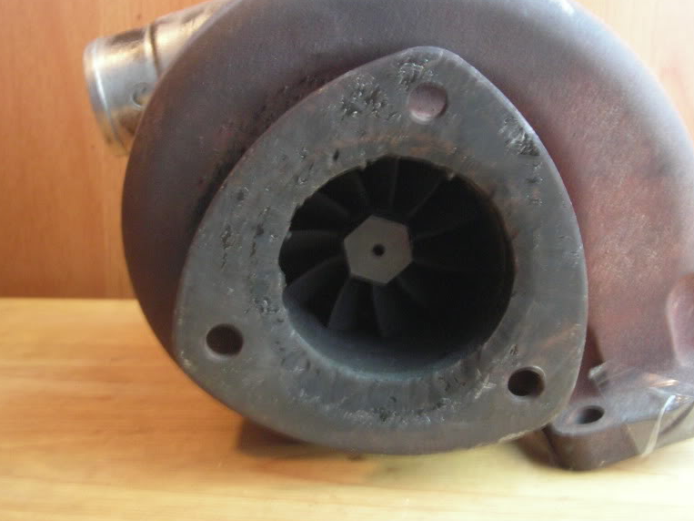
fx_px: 1022
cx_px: 358
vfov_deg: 28.5
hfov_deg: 37.5
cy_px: 235
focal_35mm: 51
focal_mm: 6.3
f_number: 3.2
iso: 200
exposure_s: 1/3.33
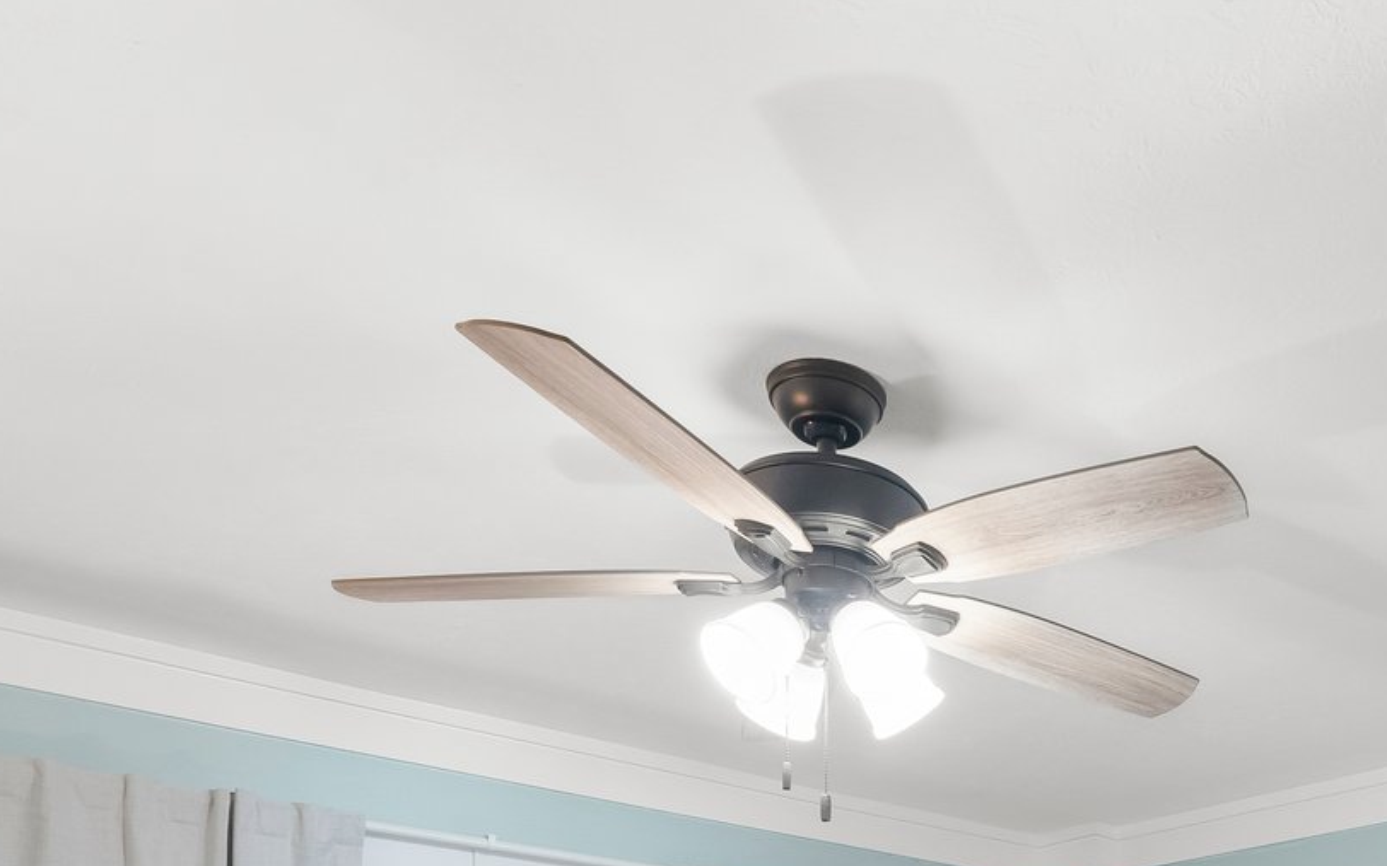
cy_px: 1147
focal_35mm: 36
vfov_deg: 28.5
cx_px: 1179
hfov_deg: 49.6
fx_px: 1360
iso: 2500
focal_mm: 14
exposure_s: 1/15
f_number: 8
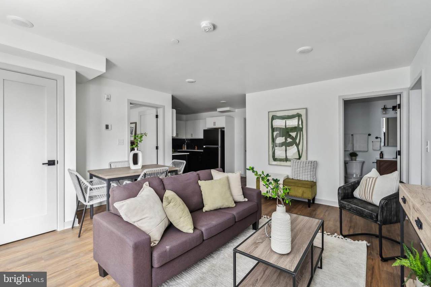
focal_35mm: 16
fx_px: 192
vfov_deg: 73.7
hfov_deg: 96.7
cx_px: 216
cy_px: 144
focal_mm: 16
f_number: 4
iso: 1000
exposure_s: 1/13
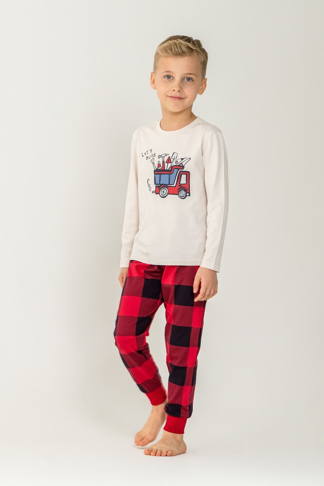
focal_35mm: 123
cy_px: 243
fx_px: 1660
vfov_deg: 16.7
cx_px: 162
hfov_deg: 11.1
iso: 250
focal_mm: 82
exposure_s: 1/160
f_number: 7.1
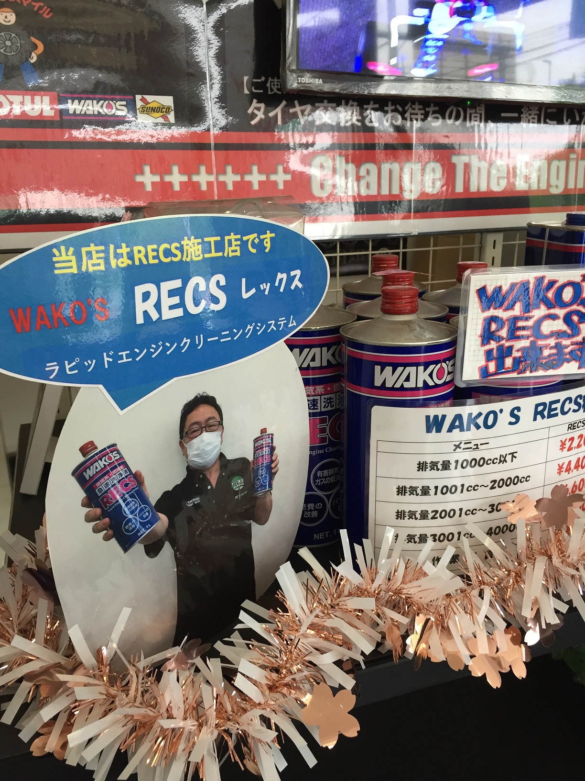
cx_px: 292
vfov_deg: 61.7
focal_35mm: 29
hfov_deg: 48.2
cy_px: 390
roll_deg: +1.1
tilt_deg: -17.6
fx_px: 653
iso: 80
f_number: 2.2
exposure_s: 1/30
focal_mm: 4.15
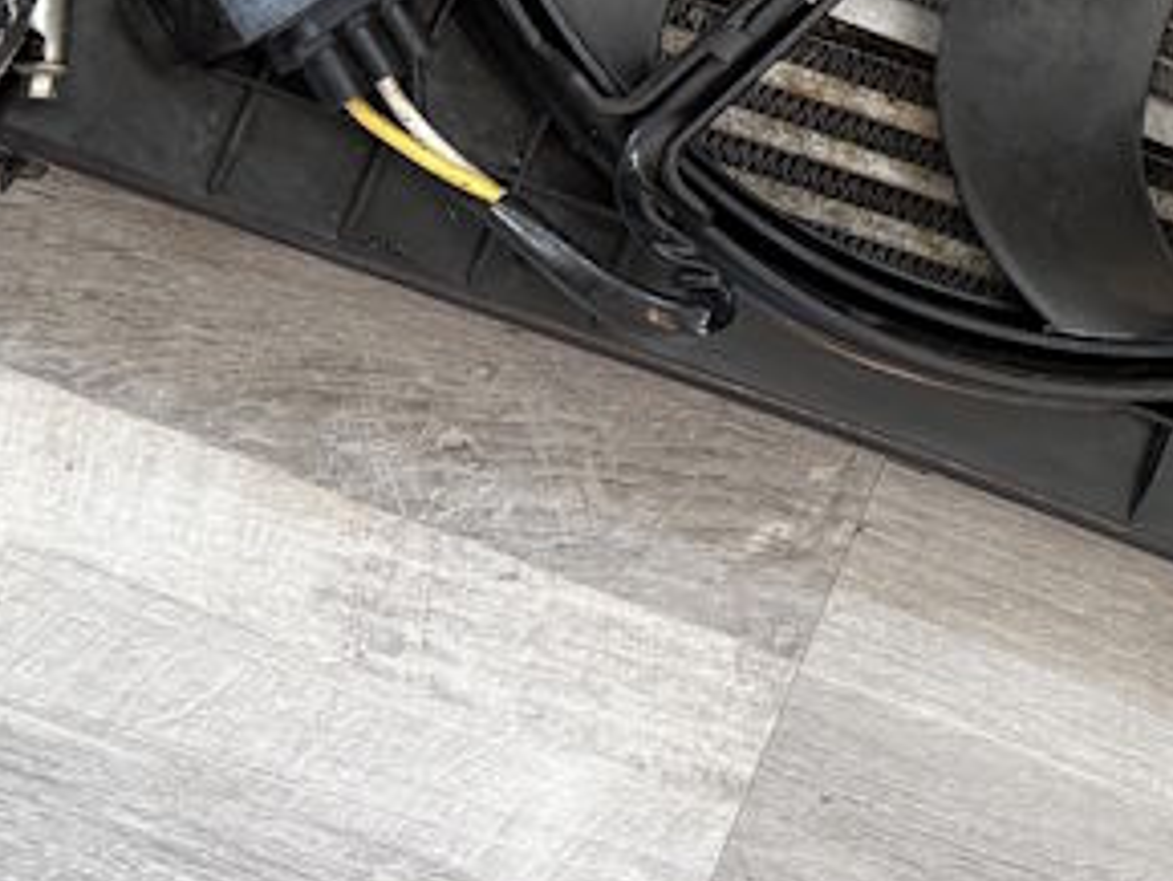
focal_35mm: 85
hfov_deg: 21.7
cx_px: 1311
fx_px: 2882
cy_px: -227
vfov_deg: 16.5
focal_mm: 6.76
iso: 200
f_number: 1.78
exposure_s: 1/100
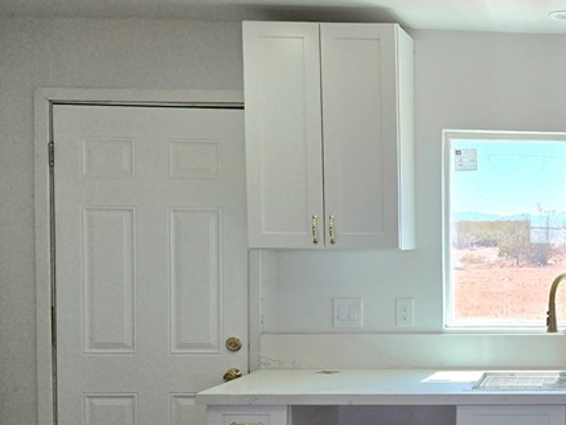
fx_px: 899
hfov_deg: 30.8
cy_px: 287
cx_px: 637
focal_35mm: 55
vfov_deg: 26.4
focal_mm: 5.4
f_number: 1.8
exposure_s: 1/2000
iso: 80
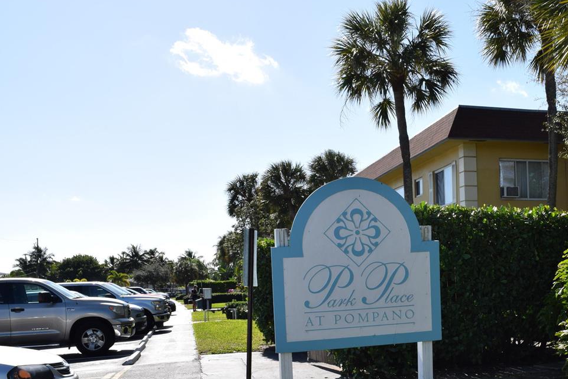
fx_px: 710
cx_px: 444
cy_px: 298
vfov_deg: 29.3
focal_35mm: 45
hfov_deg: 41.9
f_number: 10
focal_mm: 18
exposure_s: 1/400
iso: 200
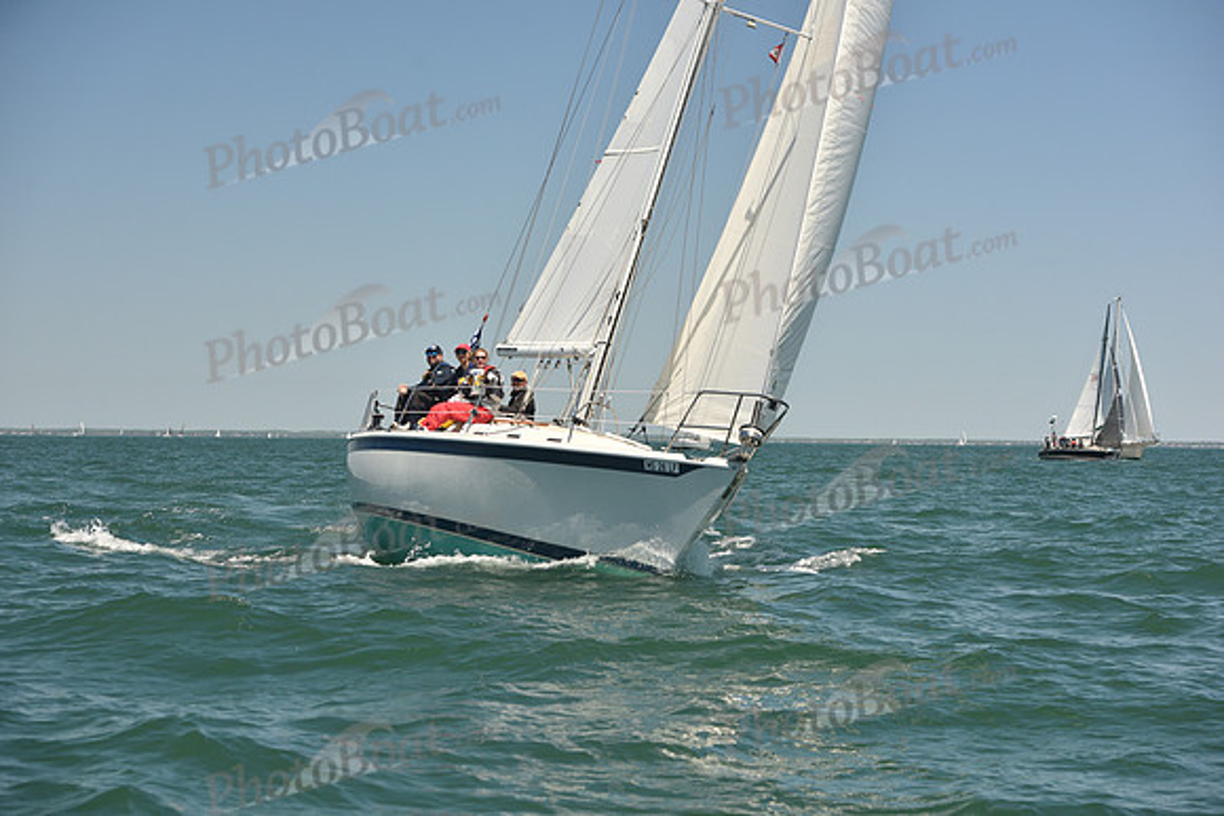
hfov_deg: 28.8
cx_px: 612
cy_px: 408
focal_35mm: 70
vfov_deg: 19.5
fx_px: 2380
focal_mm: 70
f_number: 5
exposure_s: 1/800
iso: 250
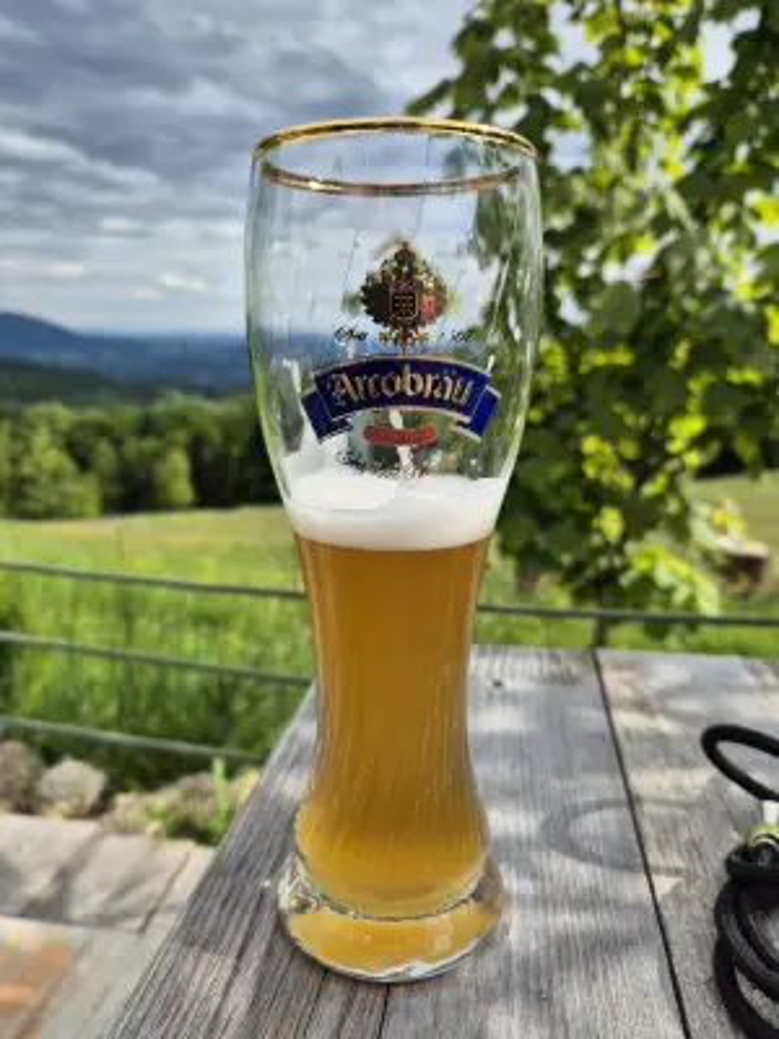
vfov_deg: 73.9
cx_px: 390
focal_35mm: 23
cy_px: 520
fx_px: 690
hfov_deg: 58.9
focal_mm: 5.4
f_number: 1.8
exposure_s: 1/1429
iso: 25
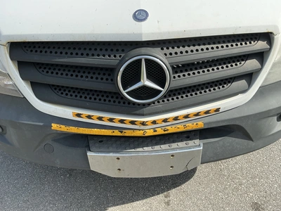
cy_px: 106
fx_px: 227
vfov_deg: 49.7
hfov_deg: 63.4
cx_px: 140
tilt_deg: -33.0
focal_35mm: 28
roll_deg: +0.4
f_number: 1.8
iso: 25
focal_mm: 3
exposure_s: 1/1121
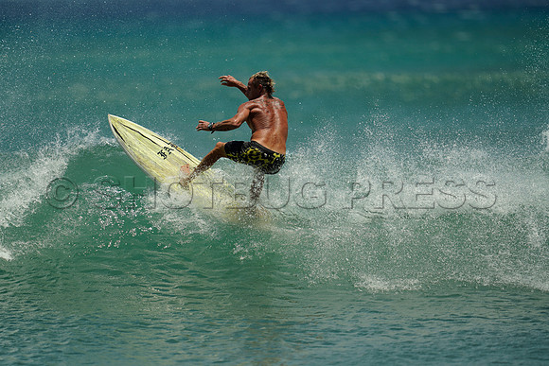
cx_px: 274
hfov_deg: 5.2
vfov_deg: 3.4
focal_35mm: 400
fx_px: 6101
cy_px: 183
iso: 100
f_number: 2.8
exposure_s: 1/1600
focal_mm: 400
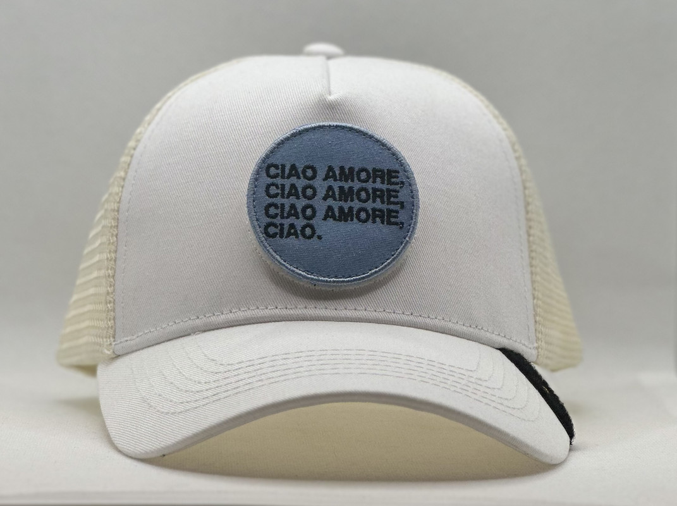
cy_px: 253
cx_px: 338
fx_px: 1504
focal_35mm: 77
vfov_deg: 19.1
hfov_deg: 25.4
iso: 25
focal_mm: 9
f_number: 2.8
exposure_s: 1/100
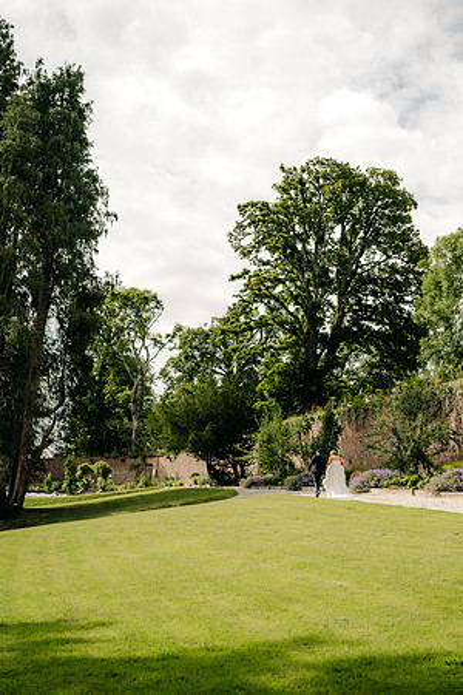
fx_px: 1003
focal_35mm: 52
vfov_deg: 38.2
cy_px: 348
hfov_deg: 26.0
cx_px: 232
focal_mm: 35
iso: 100
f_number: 2
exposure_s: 1/5000
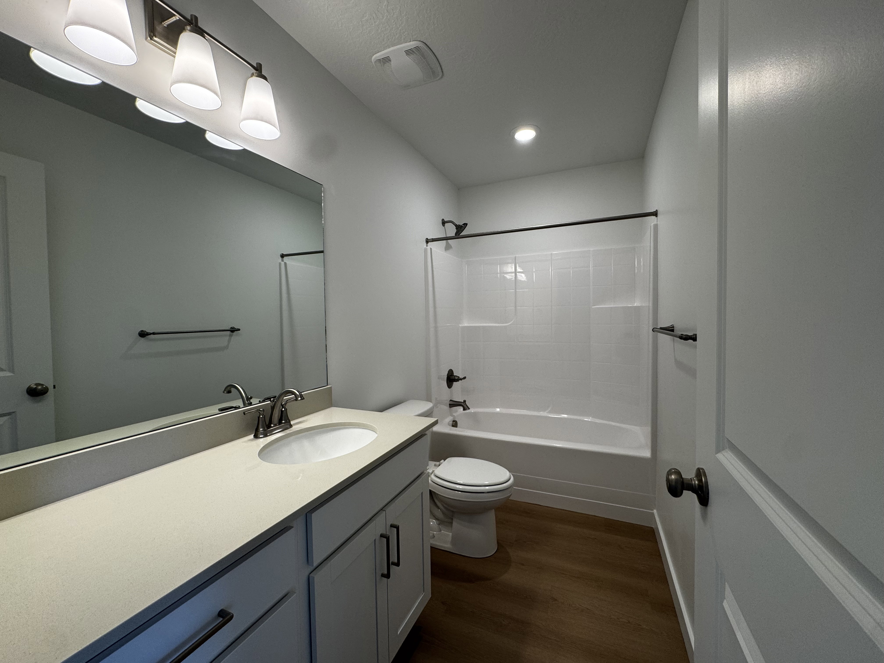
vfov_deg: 85.7
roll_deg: +0.6
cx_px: 442
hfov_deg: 102.1
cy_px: 332
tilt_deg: -2.4
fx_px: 358
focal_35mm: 14
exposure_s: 1/120
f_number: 2.2
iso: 64
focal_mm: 2.22
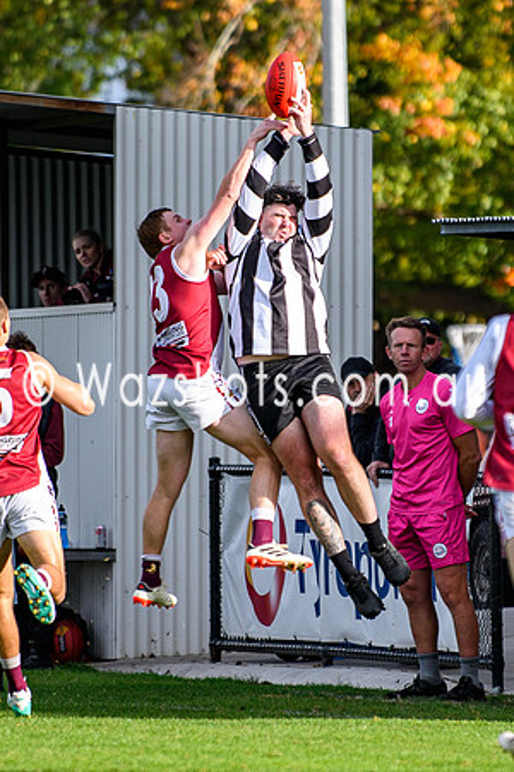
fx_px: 14893
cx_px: 316
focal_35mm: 695
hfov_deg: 2.0
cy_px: 411
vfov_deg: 3.0
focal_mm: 200
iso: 140
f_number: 2.8
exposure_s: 1/2000
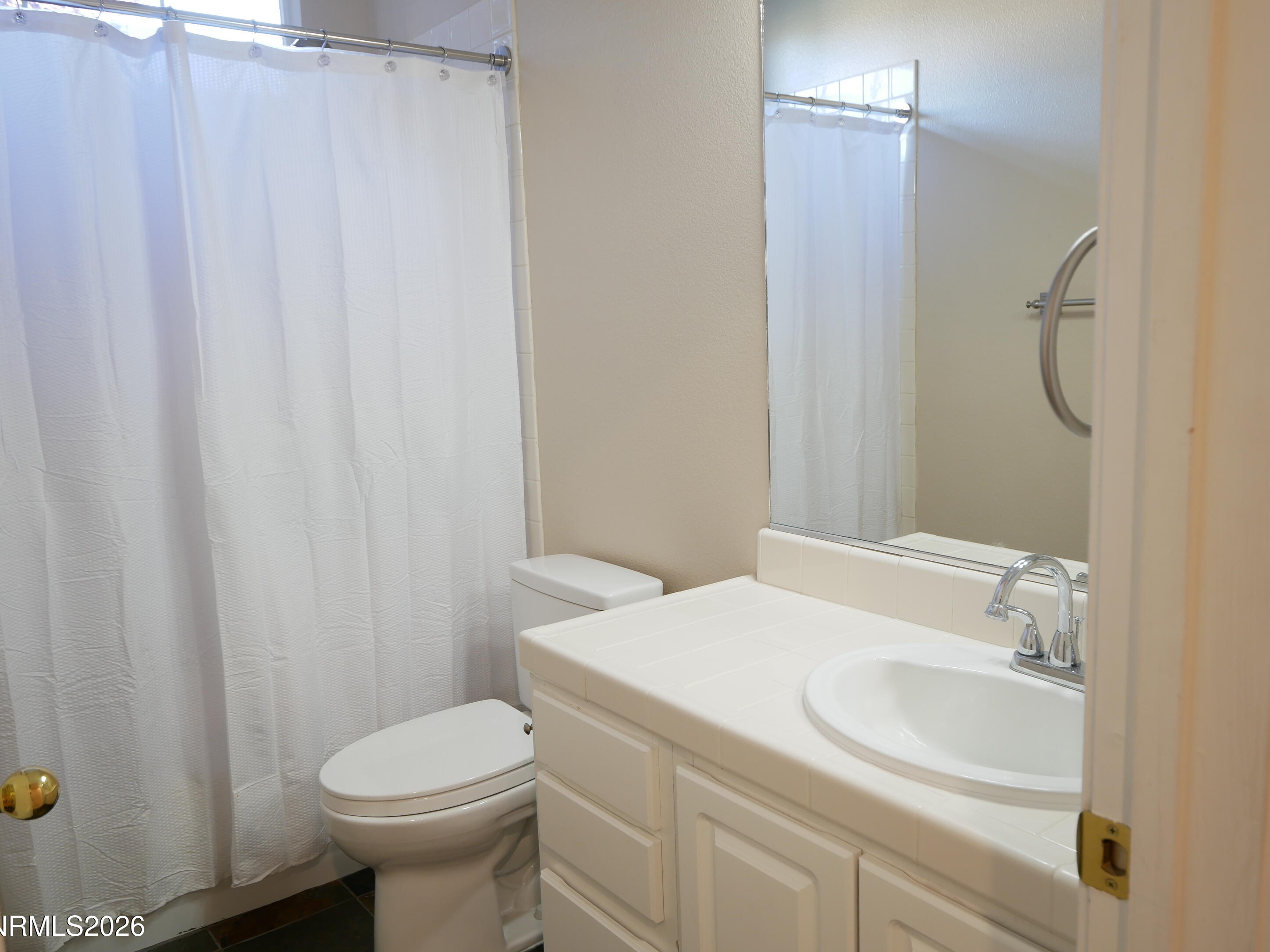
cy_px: 478
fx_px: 1064
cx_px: 623
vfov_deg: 48.2
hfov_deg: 61.7
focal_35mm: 29
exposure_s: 1/13
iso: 200
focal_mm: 14
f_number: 3.5
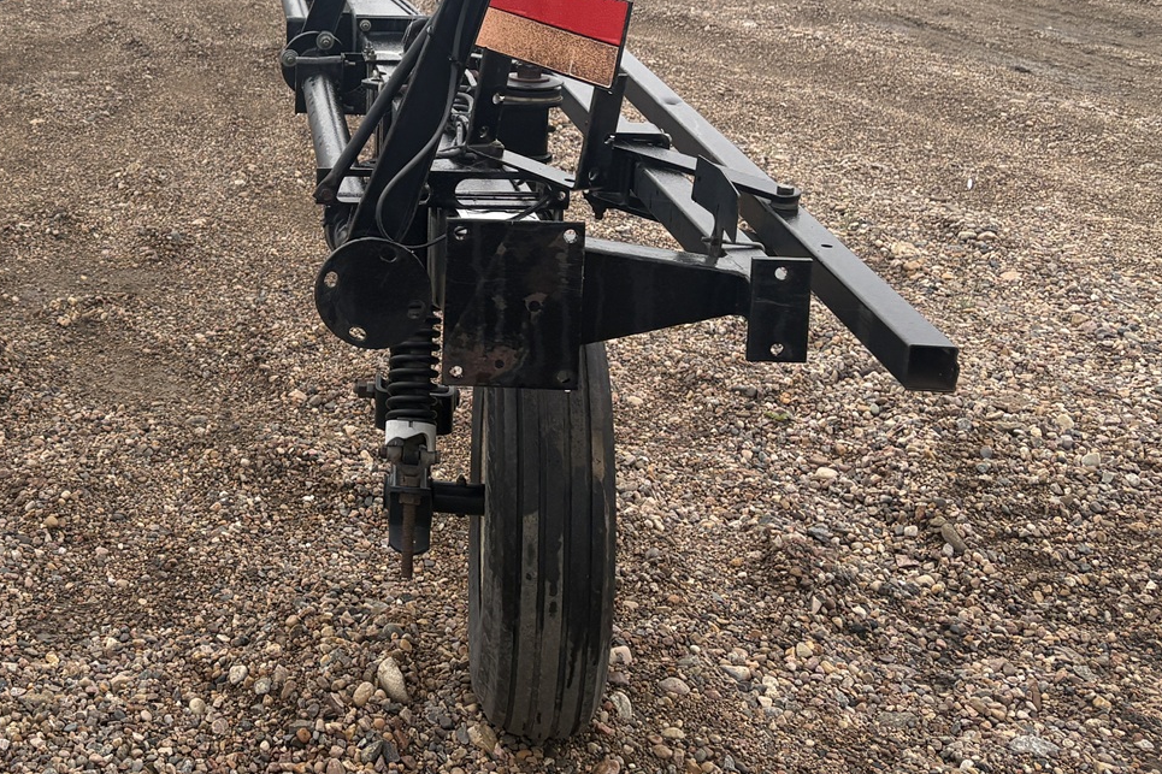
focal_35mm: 56
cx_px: 13
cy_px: 21
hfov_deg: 32.9
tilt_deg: -9.2
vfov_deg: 23.3
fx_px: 1807
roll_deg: +1.2
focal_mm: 5.96
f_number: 1.6
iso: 50
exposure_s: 1/764
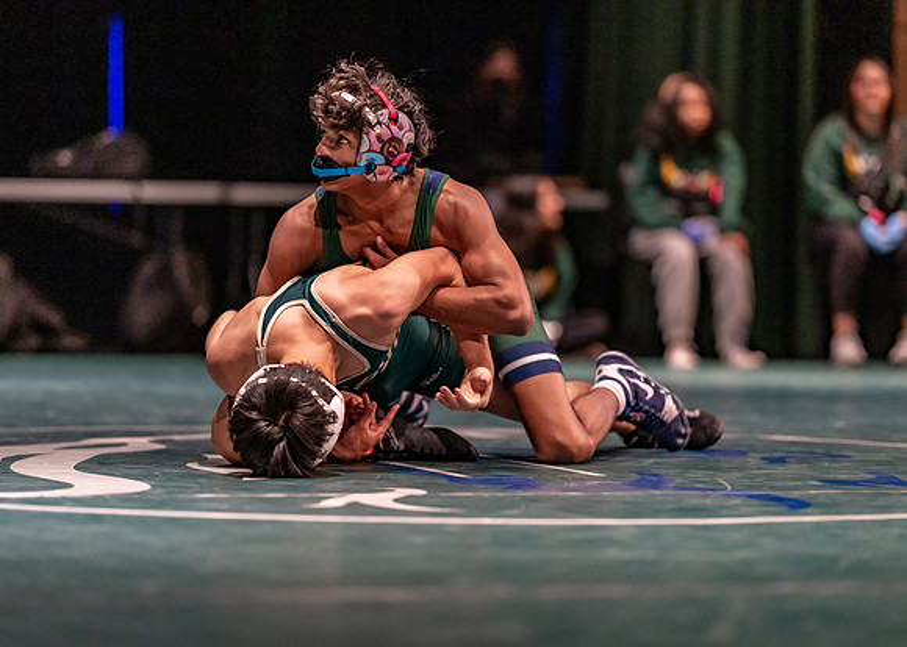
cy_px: 324
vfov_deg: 10.2
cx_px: 454
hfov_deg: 14.2
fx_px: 3643
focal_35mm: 141
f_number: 1.8
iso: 2500
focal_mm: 135
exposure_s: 1/800
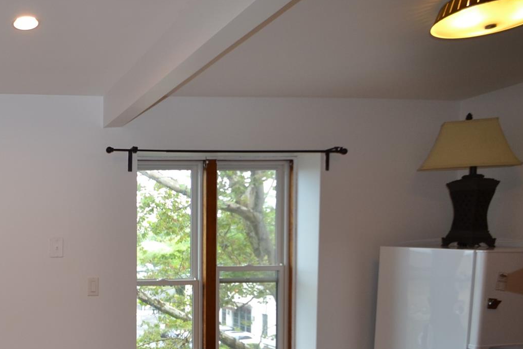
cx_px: 6
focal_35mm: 30
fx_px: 436
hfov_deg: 50.6
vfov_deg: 41.4
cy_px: 288
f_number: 4
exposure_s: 1/125
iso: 220
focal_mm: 10
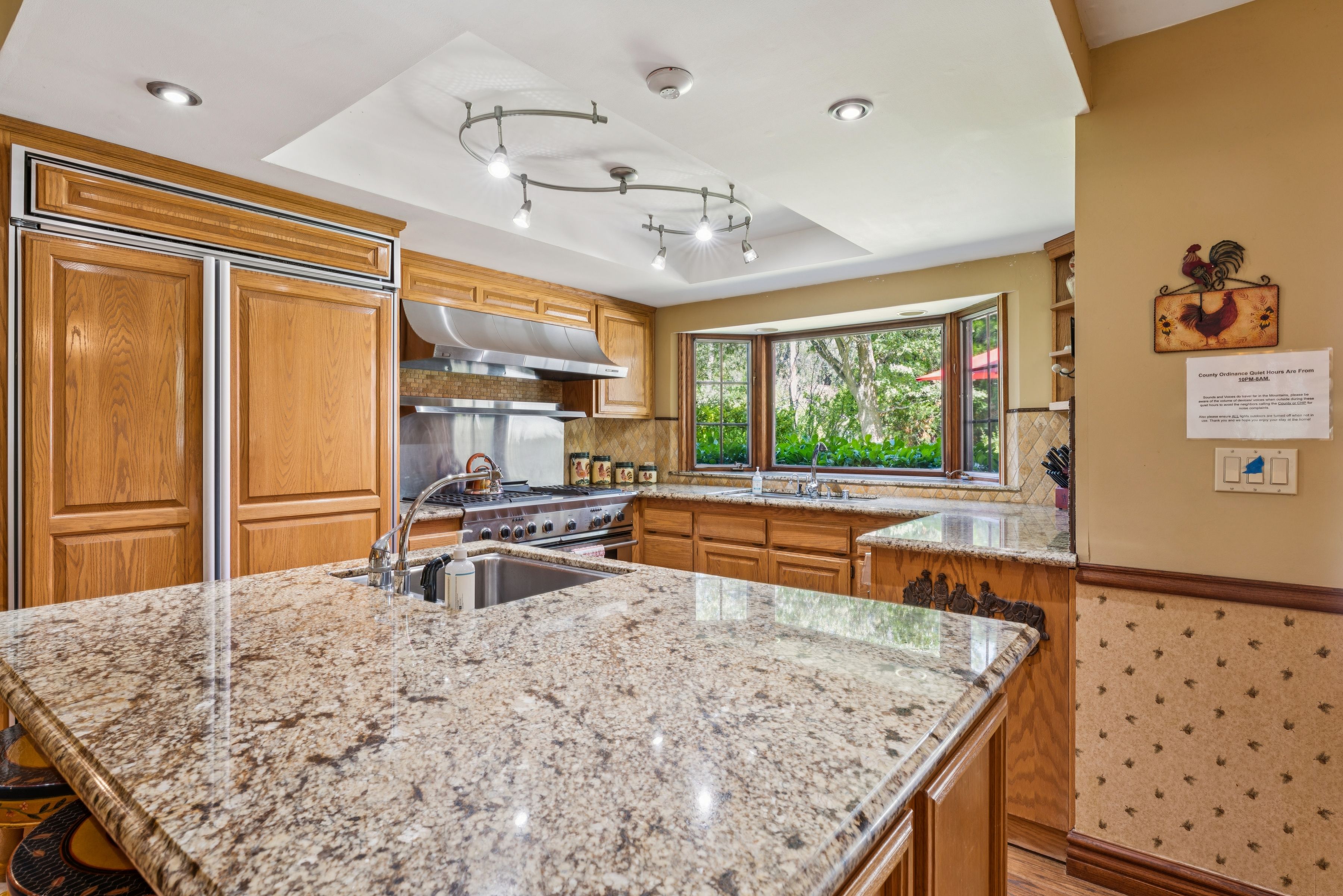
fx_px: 679
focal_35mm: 18
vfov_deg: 66.8
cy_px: 448
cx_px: 672
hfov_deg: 89.4
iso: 100
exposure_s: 1/1.25
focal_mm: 18.2
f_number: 13
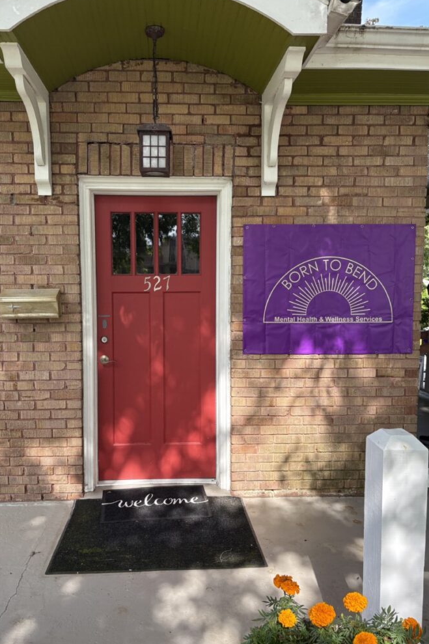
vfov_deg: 65.5
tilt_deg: -2.9
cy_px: 324
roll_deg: +0.4
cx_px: 186
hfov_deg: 46.3
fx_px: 501
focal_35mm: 28
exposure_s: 1/782
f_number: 1.6
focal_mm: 5.96
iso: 64
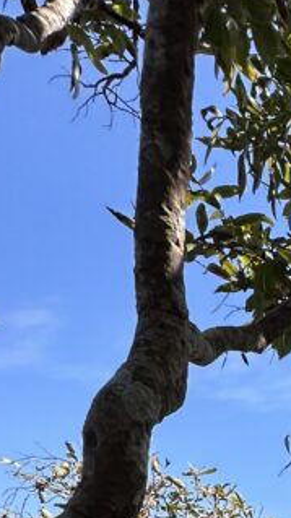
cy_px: 708
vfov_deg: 30.7
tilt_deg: -3.4
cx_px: 579
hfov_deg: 17.5
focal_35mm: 49
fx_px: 673
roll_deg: -0.7
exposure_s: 1/1916
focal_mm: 2.22
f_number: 2.2
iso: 50
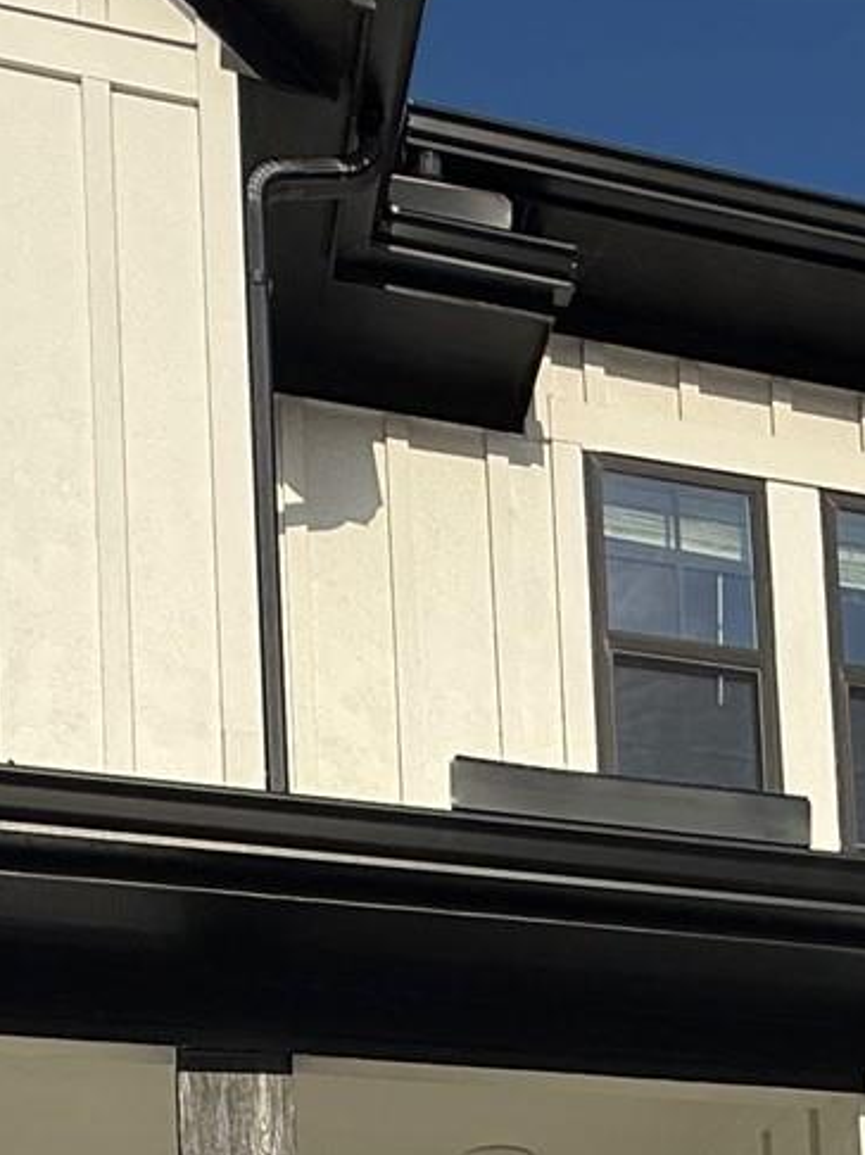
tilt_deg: +4.3
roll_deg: +3.1
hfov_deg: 24.4
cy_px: 1713
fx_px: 1967
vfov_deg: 25.2
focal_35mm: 59
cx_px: 699
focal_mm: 2.22
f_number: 2.2
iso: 50
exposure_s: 1/3891
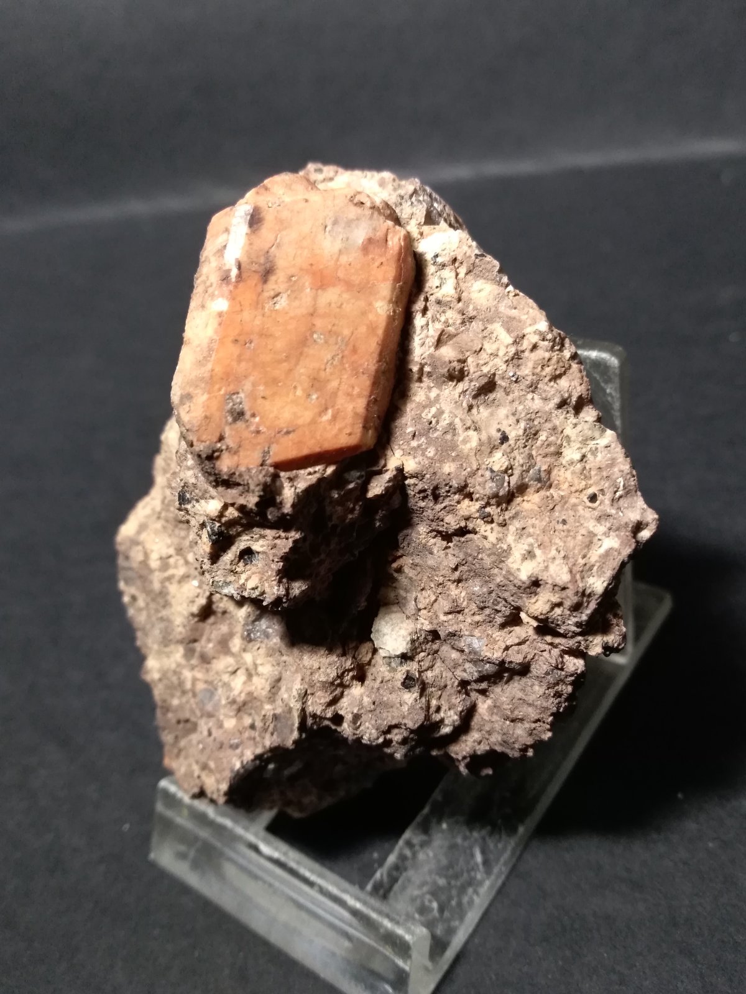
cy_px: 497
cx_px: 373
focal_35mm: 26
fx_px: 747
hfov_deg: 53.1
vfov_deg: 67.3
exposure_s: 1/30
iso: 440
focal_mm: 3.54
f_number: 2
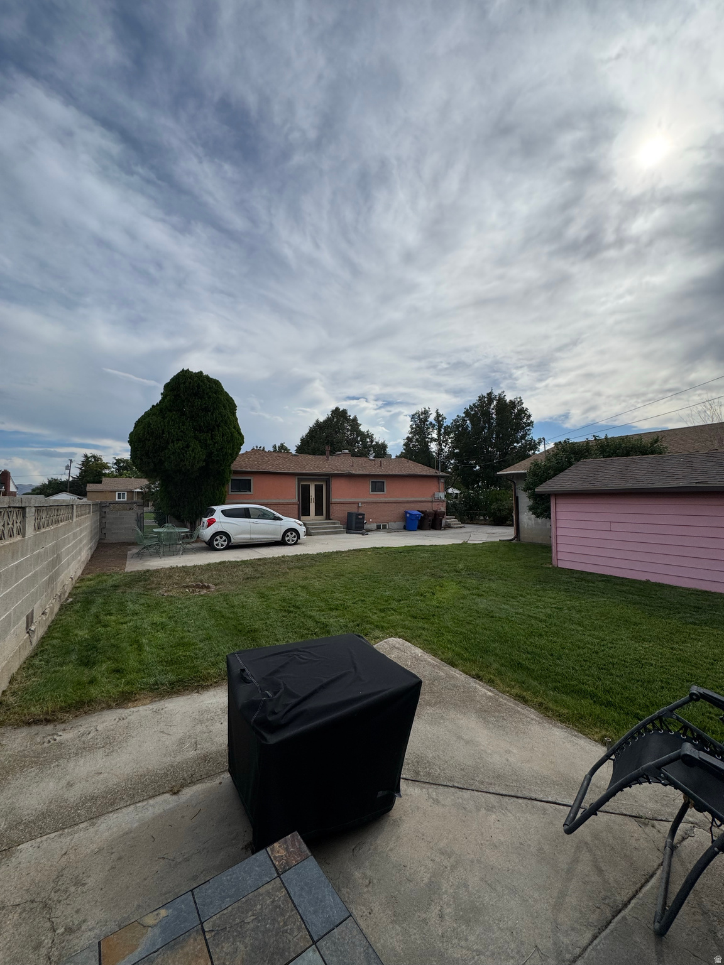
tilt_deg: +3.4
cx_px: 362
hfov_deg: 85.7
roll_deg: +1.2
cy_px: 482
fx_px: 390
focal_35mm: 14
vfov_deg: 102.1
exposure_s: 1/4132
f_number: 2.2
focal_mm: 2.22
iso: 50
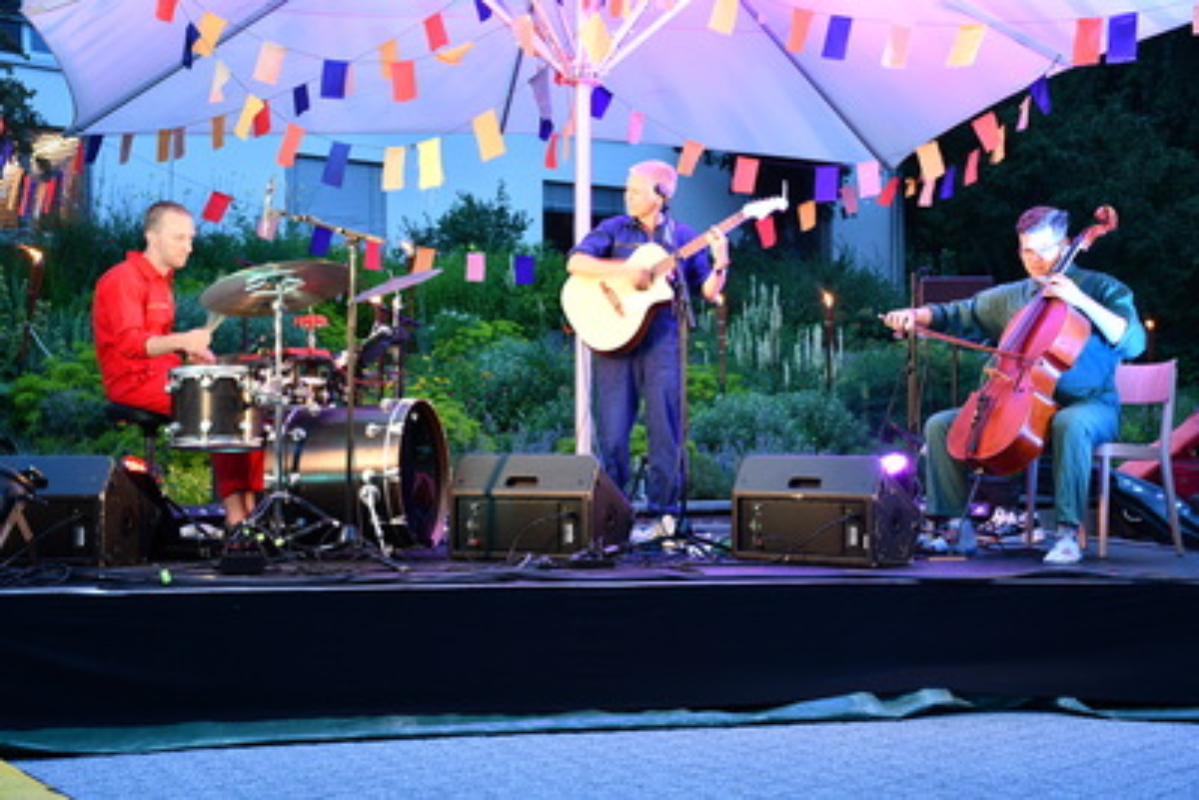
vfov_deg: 26.0
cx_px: 600
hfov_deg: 38.2
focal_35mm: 52
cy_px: 400
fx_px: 1732
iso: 800
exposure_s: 1/25
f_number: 4.2
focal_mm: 35
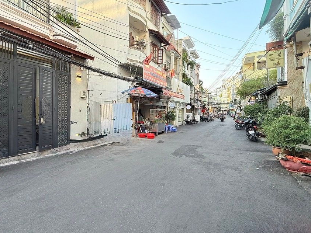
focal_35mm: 17
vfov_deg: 74.7
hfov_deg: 90.4
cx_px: 132
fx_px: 153
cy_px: 112
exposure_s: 1/99
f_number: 2.2
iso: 50
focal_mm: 2.22
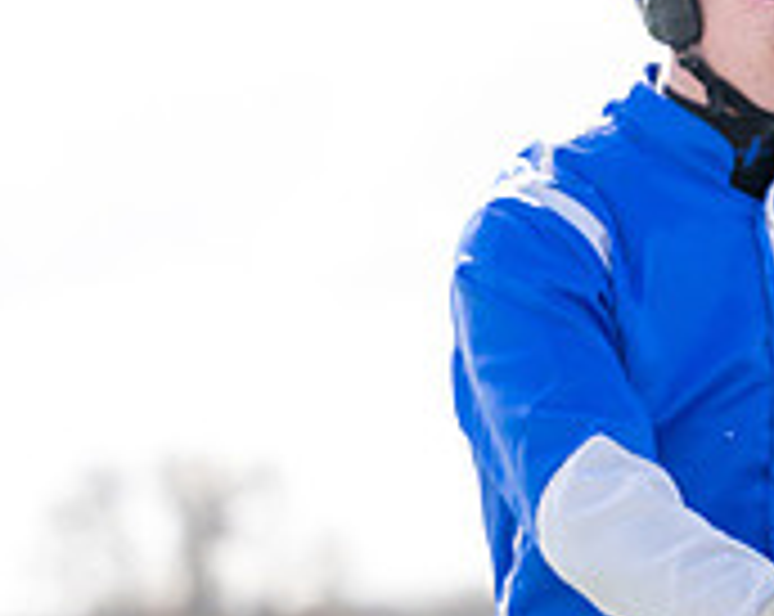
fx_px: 9696
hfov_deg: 4.5
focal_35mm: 424
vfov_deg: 3.6
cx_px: 1258
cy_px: 603
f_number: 4
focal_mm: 115
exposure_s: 1/2000
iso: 400
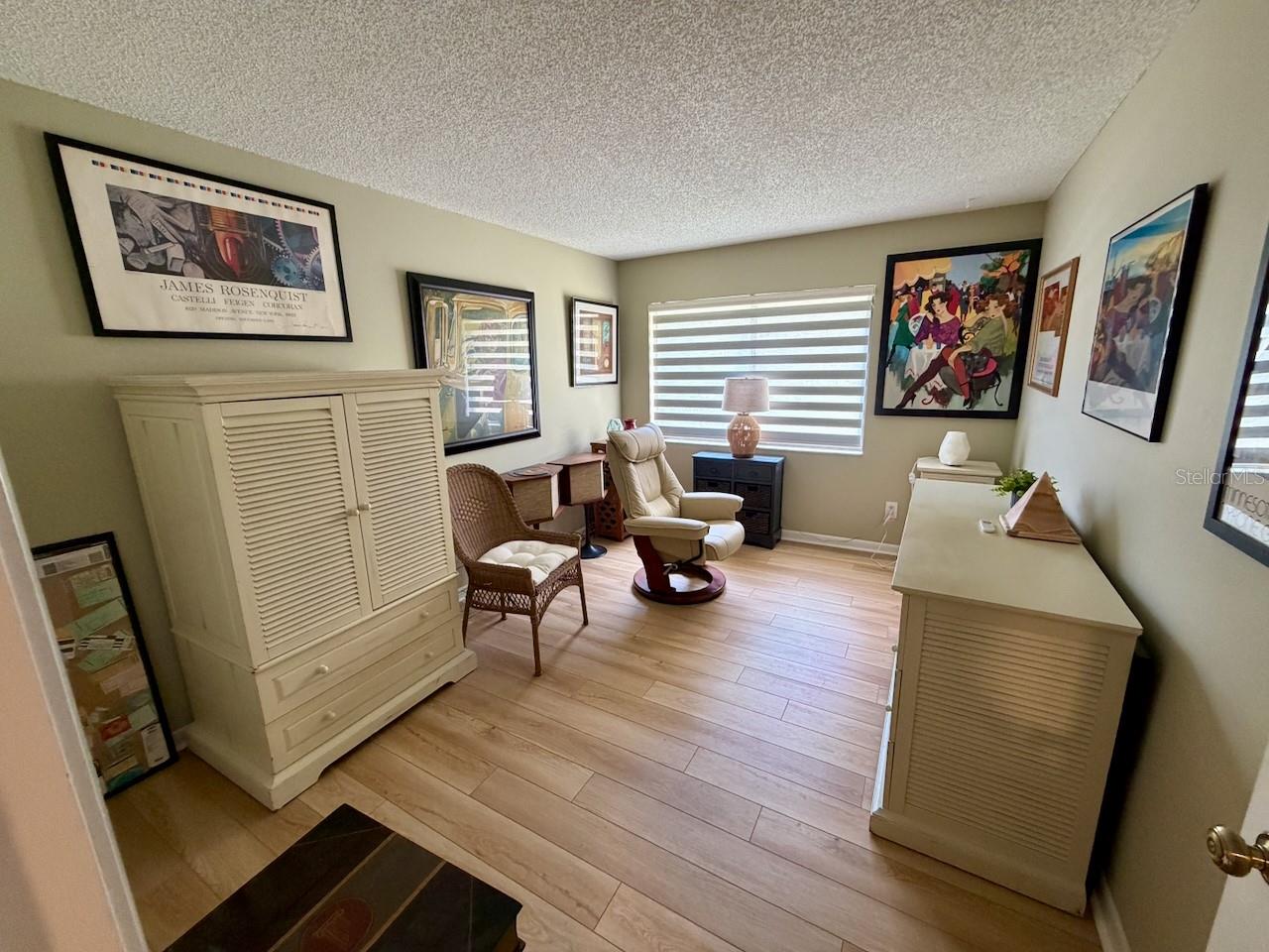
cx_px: 634
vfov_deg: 85.7
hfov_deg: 102.1
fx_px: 513
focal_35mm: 14
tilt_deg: -11.6
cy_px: 476
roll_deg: +2.4
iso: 320
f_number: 2.2
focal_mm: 2.22
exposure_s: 1/97
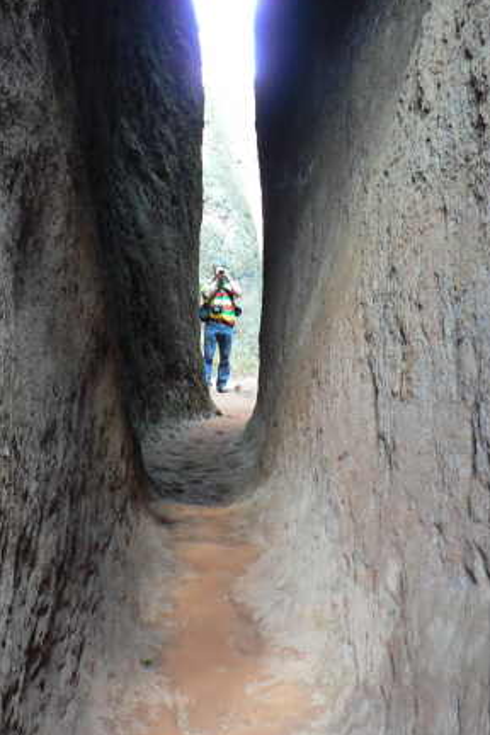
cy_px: 339
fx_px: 1062
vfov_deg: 38.2
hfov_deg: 26.0
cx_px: 218
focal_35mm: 52
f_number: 2.8
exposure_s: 1/20
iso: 200
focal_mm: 6.2
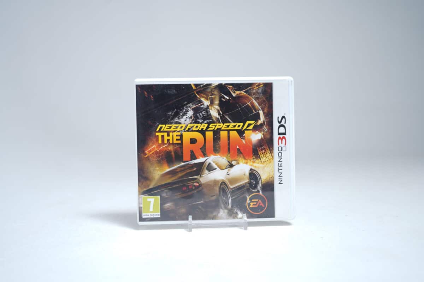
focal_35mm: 38
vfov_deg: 35.1
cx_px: 212
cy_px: 141
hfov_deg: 50.7
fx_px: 448
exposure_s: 1/5
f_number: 4
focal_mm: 38
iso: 64
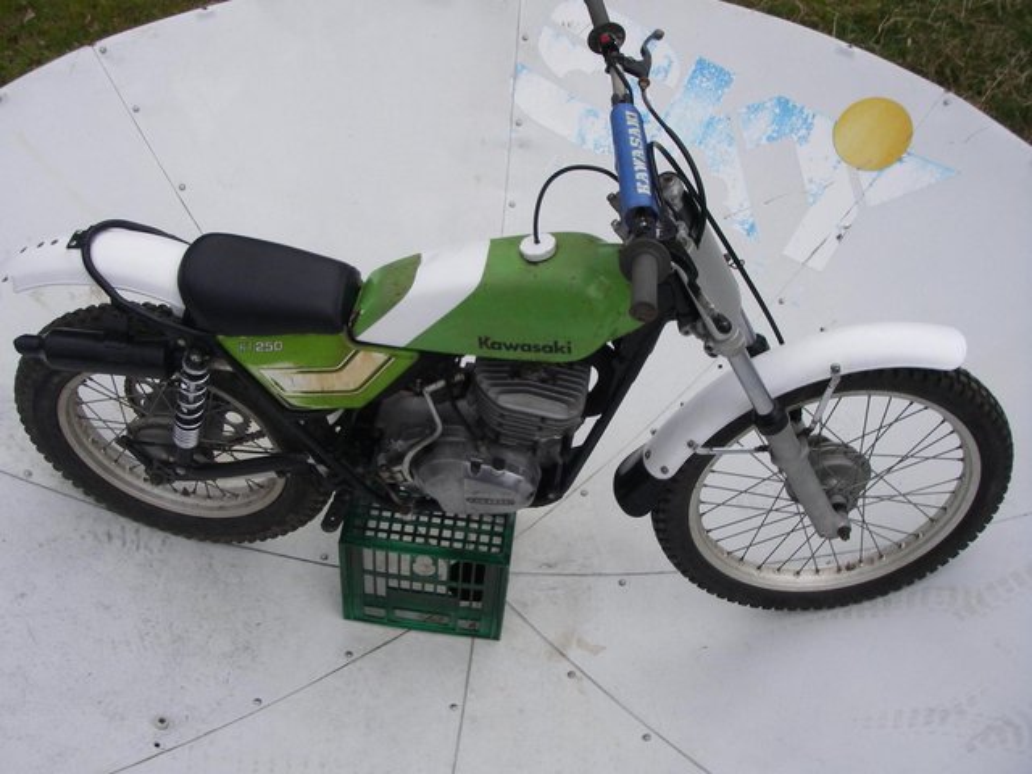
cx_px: 516
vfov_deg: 37.7
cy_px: 387
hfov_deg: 49.0
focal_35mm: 38
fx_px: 1133
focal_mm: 6.3
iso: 80
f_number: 6.6
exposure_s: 1/160
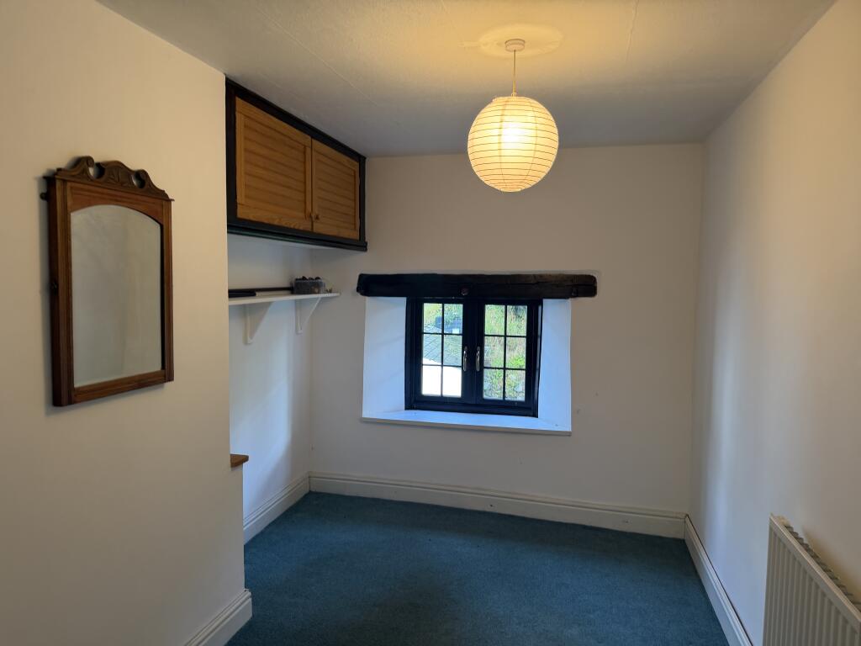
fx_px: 597
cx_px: 430
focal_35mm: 24
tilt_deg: -5.4
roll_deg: -0.4
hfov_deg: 71.6
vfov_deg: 56.8
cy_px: 323
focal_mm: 6.76
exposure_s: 1/50
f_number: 1.78
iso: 125
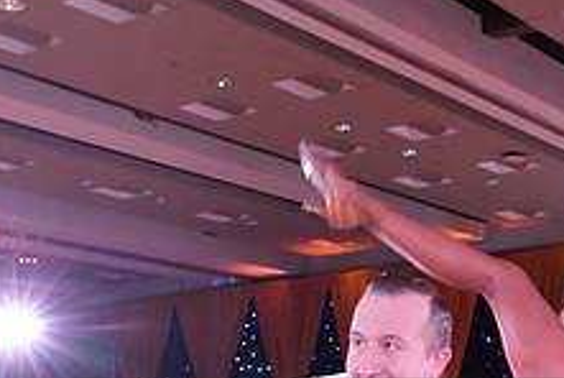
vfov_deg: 17.1
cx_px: 425
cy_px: 465
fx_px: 1192
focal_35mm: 76
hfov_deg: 26.3
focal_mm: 29
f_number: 8
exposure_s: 1/250
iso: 8000
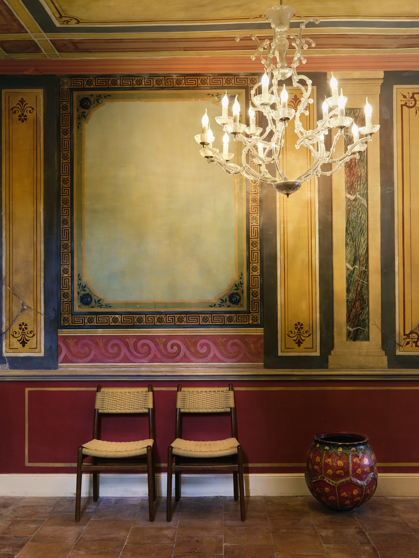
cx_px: 210
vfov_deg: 45.8
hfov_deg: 35.1
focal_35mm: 41
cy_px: 279
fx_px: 661
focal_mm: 51.8
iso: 500
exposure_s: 1/15
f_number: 5.2
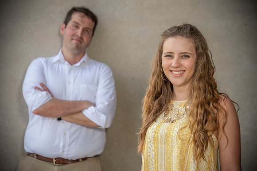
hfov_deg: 16.8
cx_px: 128
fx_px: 870
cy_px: 86
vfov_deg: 11.2
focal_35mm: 122
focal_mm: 122
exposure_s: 1/250
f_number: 6.3
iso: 250
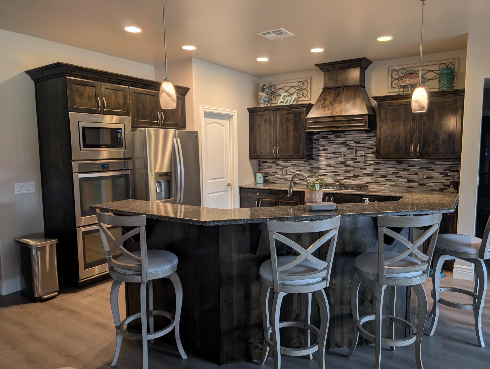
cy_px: 184
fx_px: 340
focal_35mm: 24
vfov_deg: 56.9
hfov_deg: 71.5
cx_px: 245
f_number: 1.68
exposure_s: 1/60
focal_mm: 6.9
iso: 29
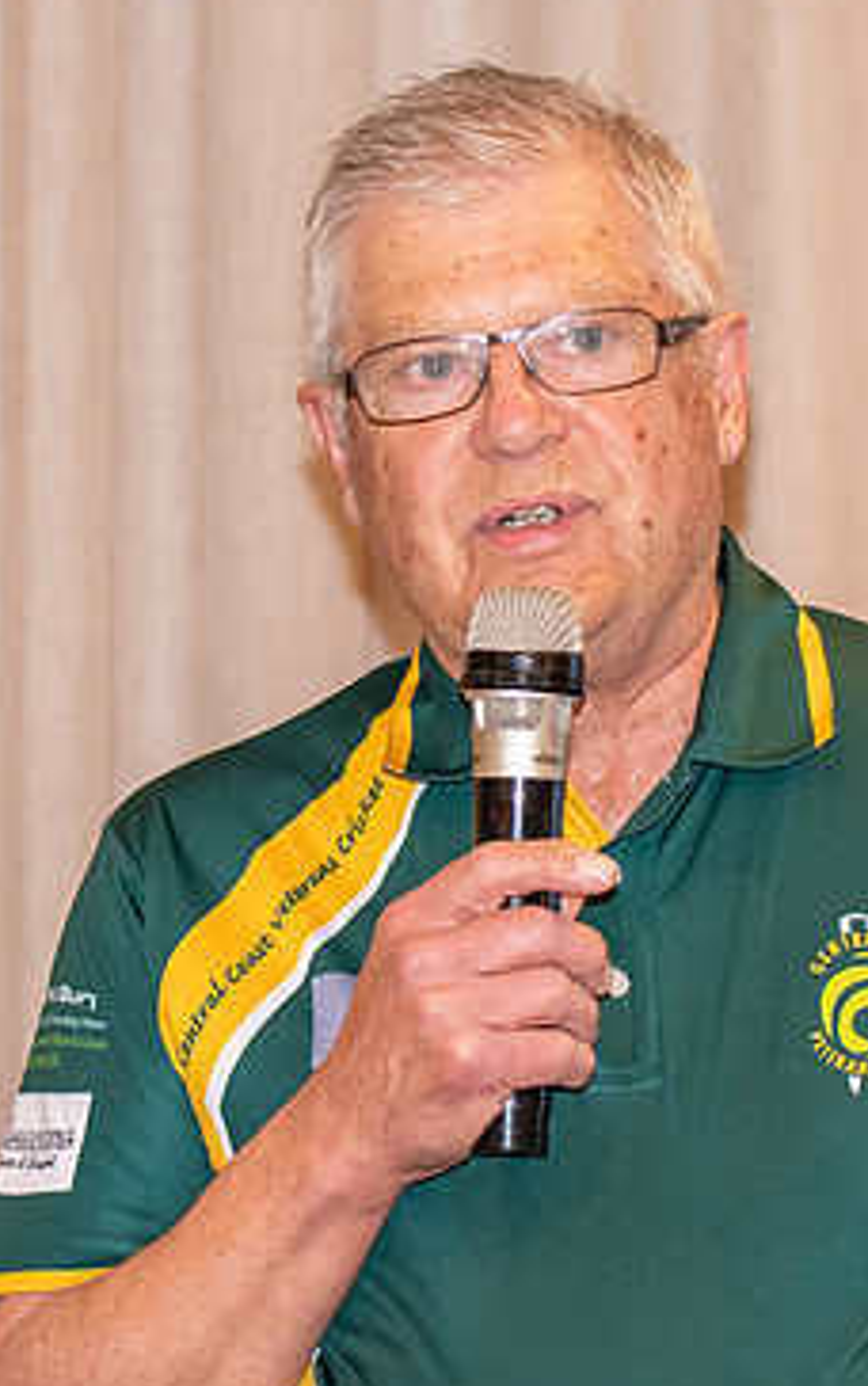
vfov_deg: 8.3
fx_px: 9523
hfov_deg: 5.2
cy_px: 584
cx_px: 583
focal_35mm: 252
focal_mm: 82
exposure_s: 1/60
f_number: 2.8
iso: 1000
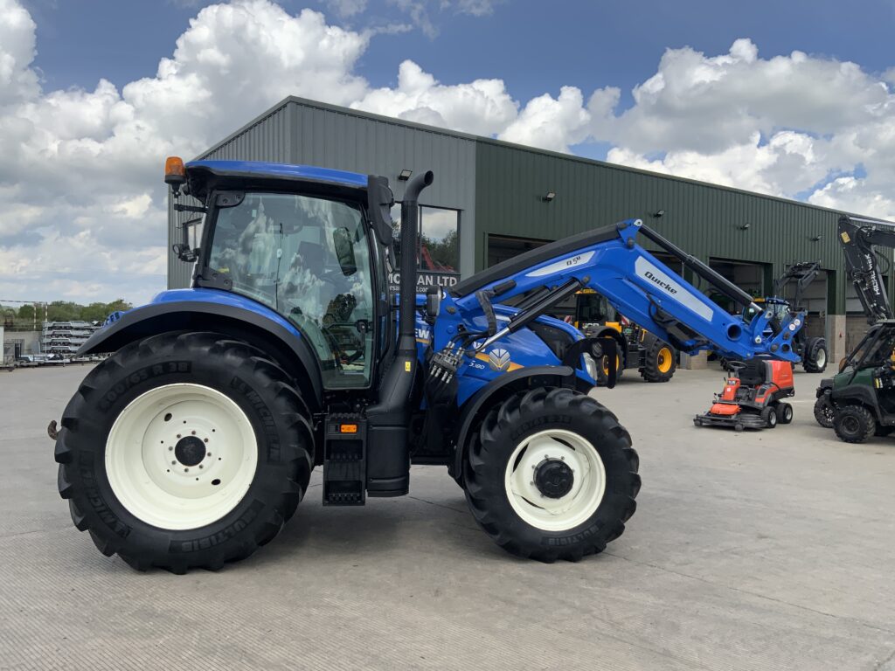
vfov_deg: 48.2
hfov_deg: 61.7
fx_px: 750
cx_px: 448
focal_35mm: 29
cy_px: 336
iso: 16
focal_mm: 3
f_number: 1.8
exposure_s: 1/1675
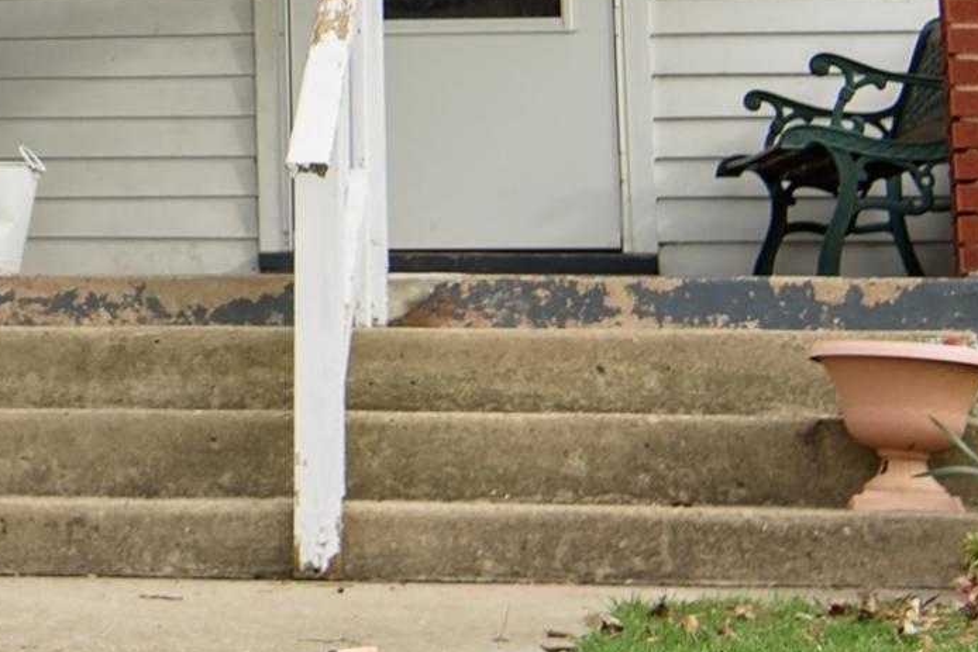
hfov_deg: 11.5
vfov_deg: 7.6
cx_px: -410
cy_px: -593
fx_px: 4701
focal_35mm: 173
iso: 125
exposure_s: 1/160
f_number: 5.6
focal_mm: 40
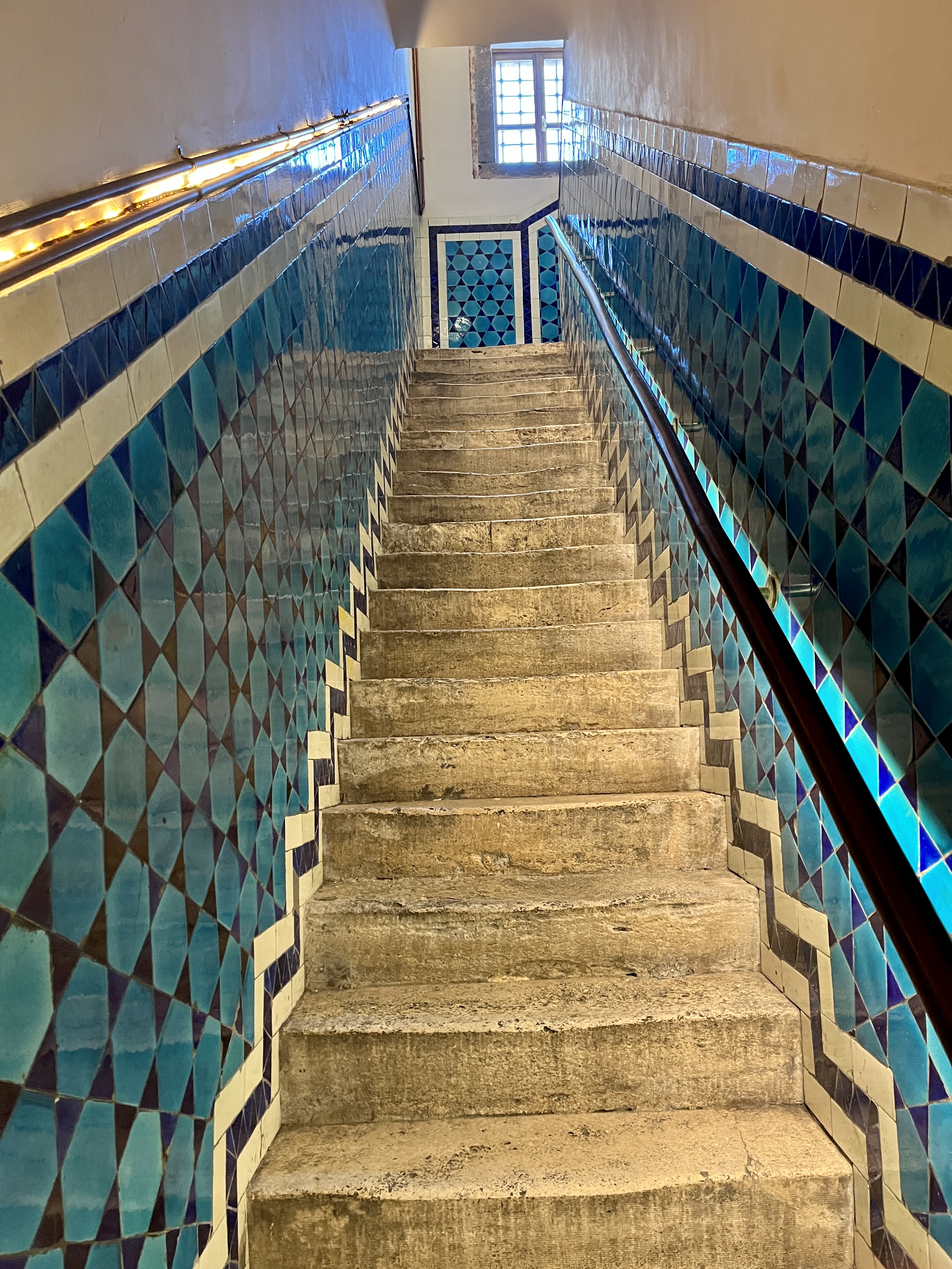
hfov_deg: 53.1
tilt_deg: +7.2
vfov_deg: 67.3
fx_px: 953
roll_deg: +1.7
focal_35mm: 26
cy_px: 634
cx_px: 476
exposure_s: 1/50
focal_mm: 5.1
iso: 400
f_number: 1.6
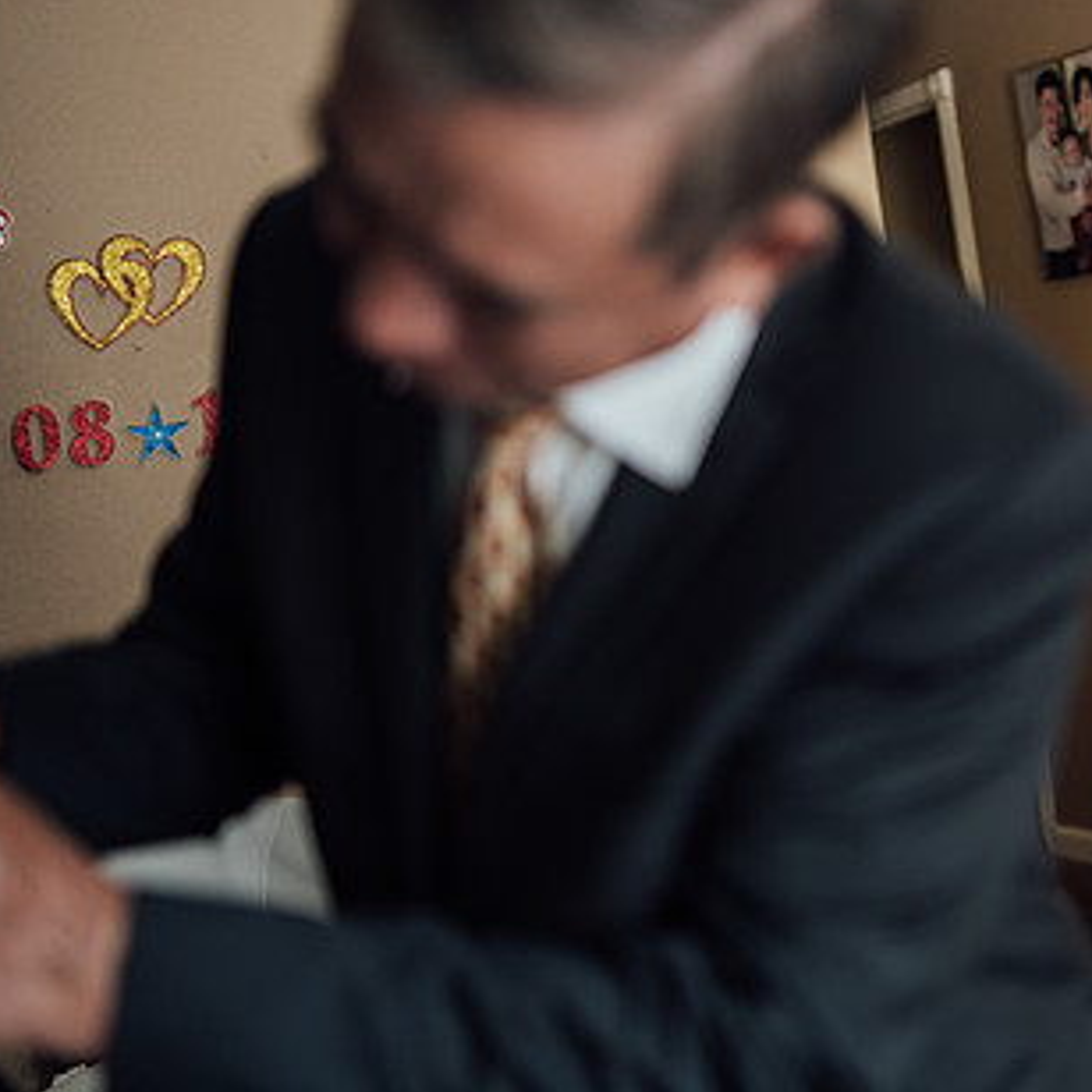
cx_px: 932
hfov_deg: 29.6
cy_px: 530
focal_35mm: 56
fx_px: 1999
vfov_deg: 30.6
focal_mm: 35
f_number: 1.4
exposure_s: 1/400
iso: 400
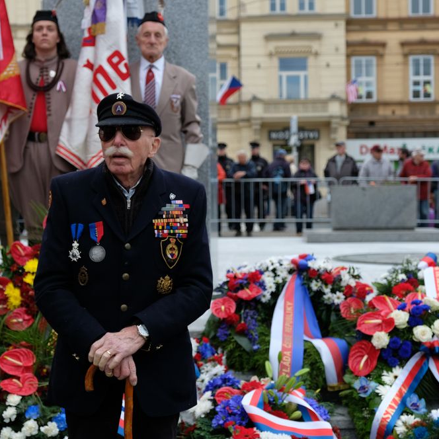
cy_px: 220
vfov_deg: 26.9
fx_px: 918
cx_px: 177
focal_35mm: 64
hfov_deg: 26.8
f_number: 3.2
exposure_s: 1/500
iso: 200
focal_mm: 33.2
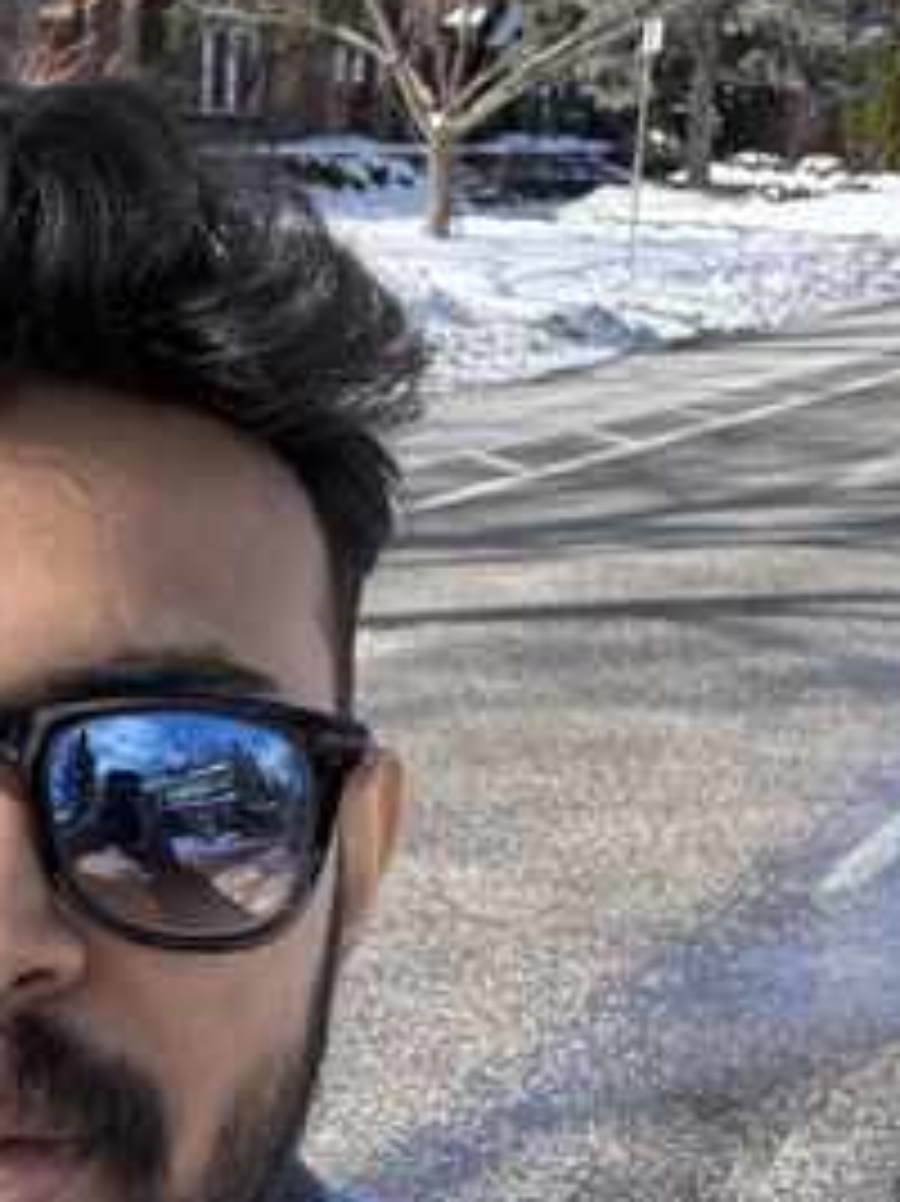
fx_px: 2290
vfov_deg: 29.4
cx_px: 72
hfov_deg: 21.7
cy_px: 682
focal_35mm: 66
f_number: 1.9
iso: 25
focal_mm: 2.69
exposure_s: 1/365
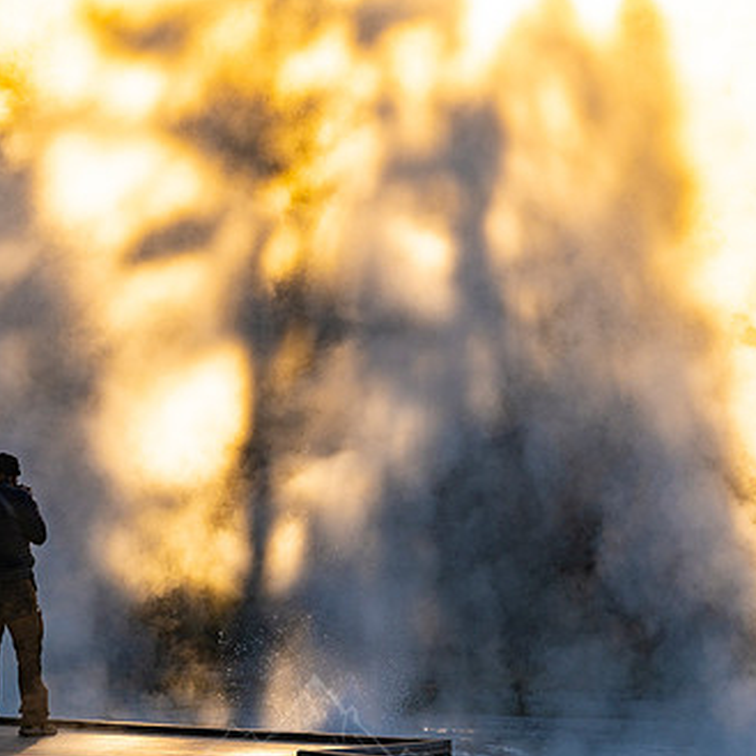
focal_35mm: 180
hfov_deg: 9.7
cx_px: 313
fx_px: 4448
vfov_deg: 9.7
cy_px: 380
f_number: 6.3
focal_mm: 120
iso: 200
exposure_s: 1/400
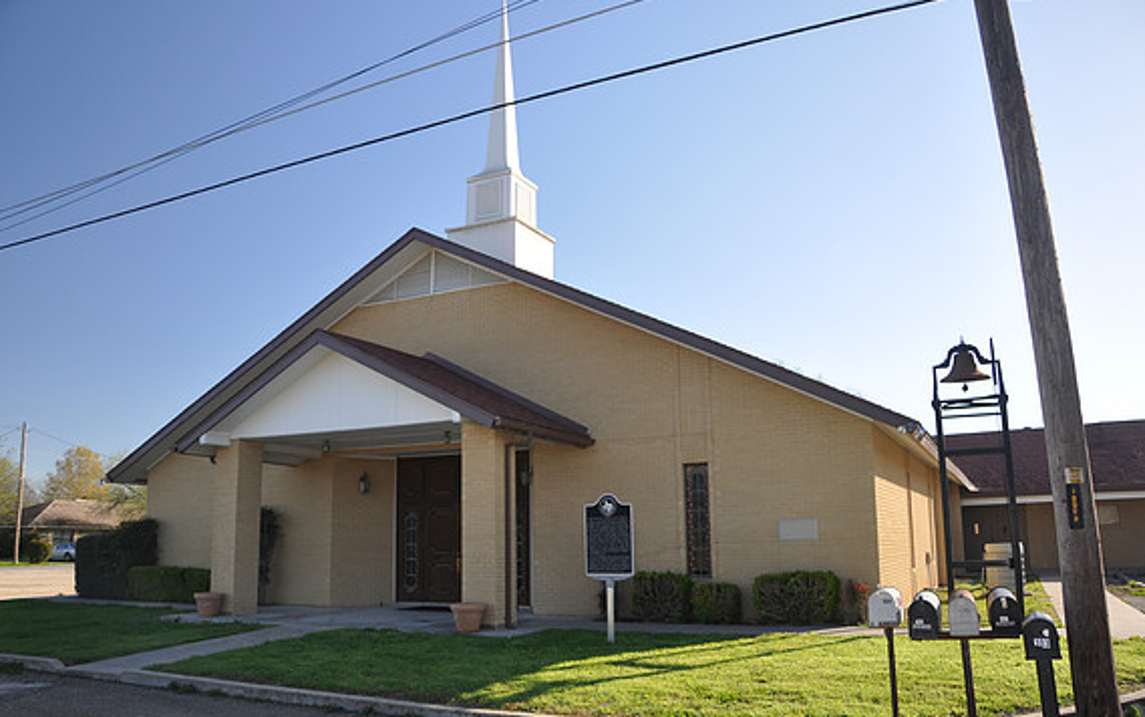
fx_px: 874
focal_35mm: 28
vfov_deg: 44.6
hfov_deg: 66.5
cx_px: 567
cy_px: 374
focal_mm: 18
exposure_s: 1/200
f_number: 5
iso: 200
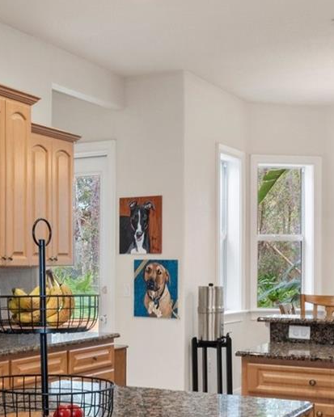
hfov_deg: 22.2
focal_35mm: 65
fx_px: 809
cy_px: 312
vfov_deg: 28.5
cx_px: -19
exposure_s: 1/2
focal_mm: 15
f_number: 8
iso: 320
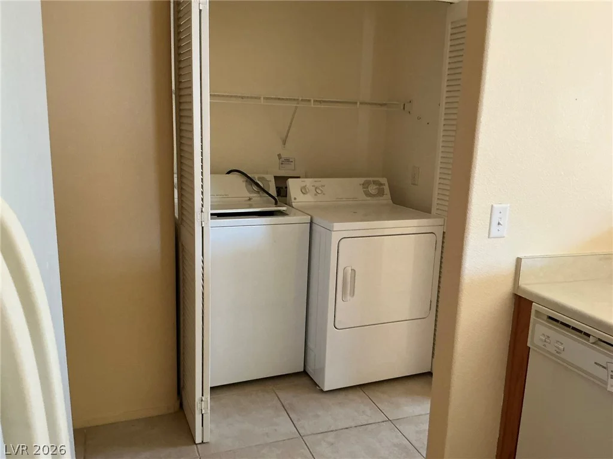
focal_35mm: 28
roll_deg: -2.7
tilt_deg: -12.0
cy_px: 230
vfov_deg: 49.7
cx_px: 306
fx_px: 496
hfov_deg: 63.4
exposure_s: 1/60
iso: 250
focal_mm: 3
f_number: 1.8
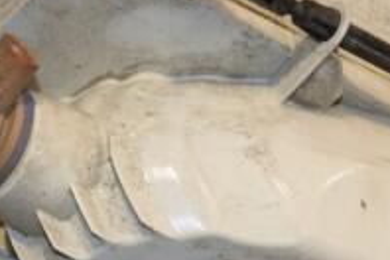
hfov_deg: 10.8
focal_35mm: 191
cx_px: 177
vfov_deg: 7.2
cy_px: 152
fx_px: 2069
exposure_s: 1/200
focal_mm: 42
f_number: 9
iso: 800
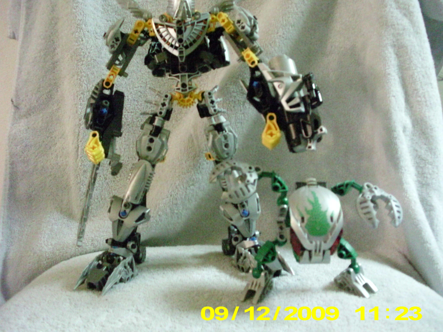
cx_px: 222
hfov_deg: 49.0
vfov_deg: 37.7
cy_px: 166
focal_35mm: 38
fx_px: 486
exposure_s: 1/14
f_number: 3.1
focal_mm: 6.3
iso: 1600
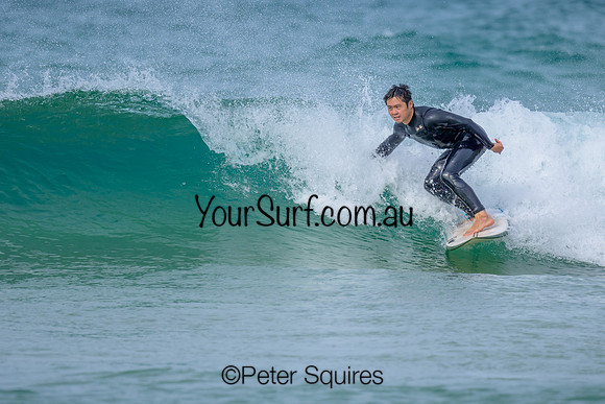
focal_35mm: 1101
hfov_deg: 1.9
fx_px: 18500
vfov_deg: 1.3
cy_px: 230
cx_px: 275
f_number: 6.3
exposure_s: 1/2000
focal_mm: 800
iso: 360
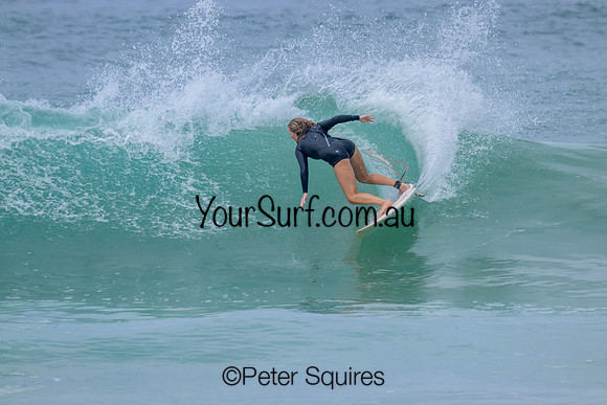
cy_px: 202
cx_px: 304
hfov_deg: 2.6
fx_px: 13491
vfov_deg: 1.7
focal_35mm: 800
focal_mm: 800
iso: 900
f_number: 11
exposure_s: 1/2000
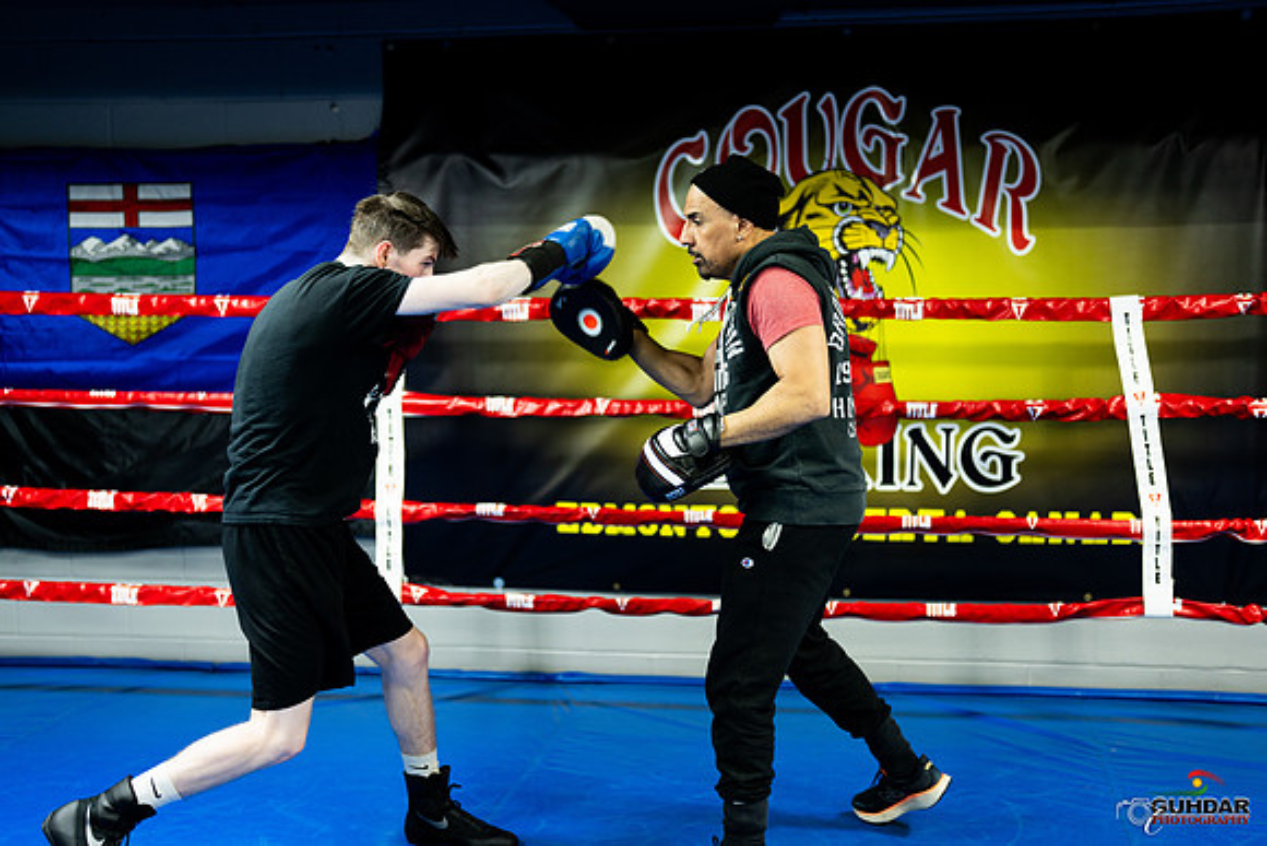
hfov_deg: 39.6
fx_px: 1760
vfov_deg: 27.0
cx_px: 634
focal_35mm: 50
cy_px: 423
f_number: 1.4
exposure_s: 1/250
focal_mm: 50
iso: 500
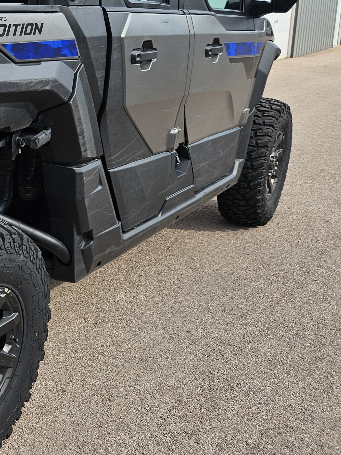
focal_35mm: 51
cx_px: -118
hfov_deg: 24.4
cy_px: 144
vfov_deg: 37.0
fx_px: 670
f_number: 1.8
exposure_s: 1/1024
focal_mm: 5.4
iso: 25
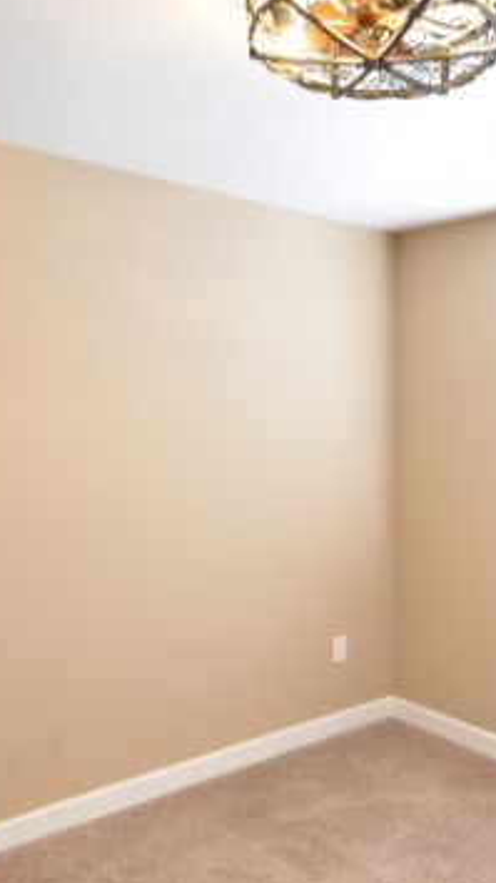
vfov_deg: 61.0
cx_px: 386
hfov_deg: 35.6
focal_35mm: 32
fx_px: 749
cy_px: 459
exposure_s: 1/15
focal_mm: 10
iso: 800
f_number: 3.5
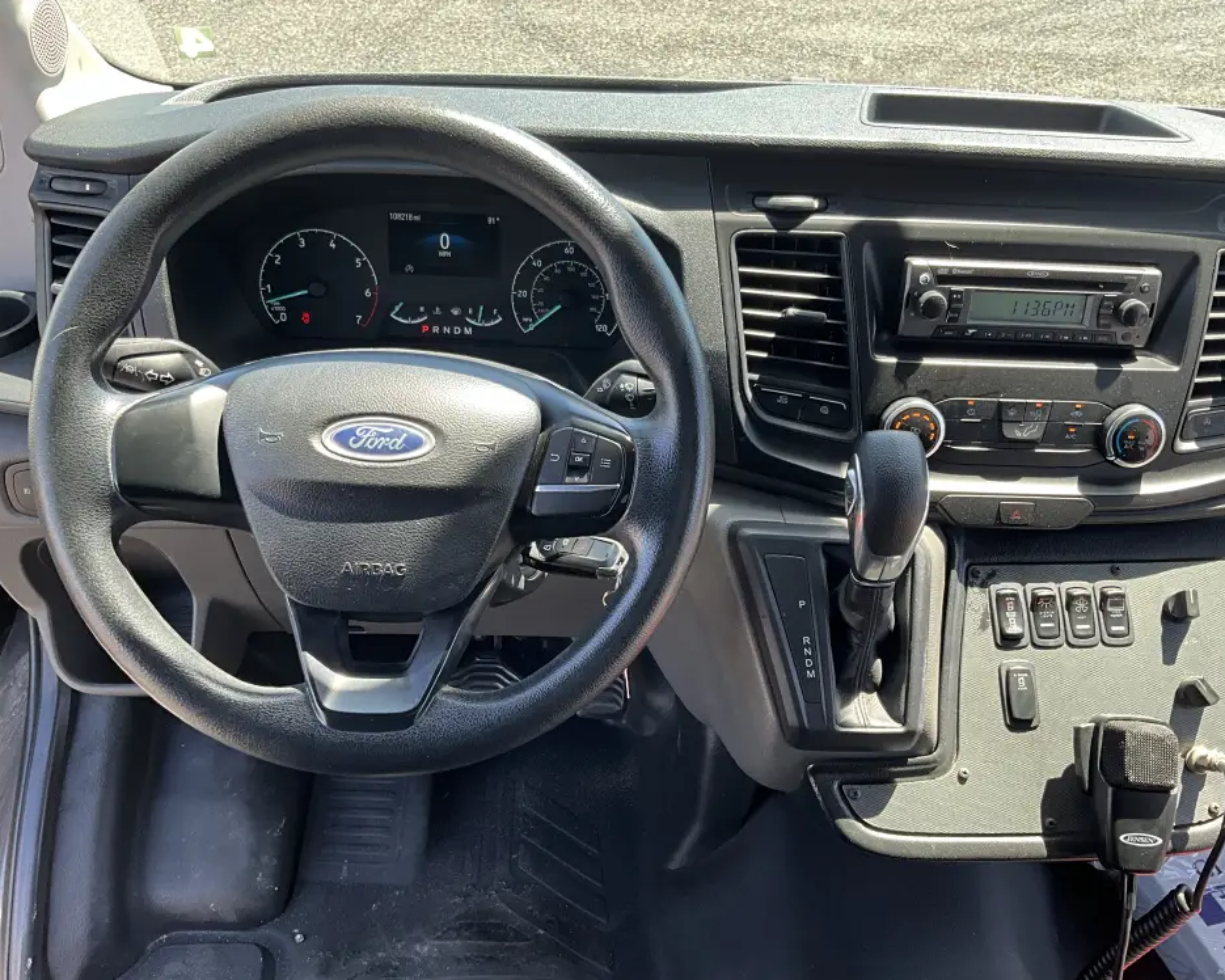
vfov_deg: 47.1
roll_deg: -4.1
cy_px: 499
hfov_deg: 57.2
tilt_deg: -35.4
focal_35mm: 31
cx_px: 637
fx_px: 1124
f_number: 1.8
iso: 32
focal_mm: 3
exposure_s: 1/122
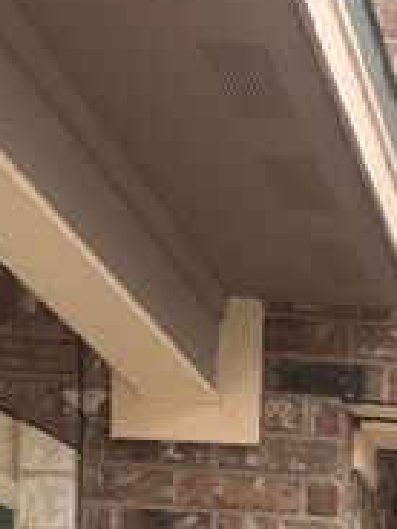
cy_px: 916
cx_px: 662
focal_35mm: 87
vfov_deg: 18.3
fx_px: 1330
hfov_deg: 15.2
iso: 80
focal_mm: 6.76
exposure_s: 1/909
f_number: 1.78
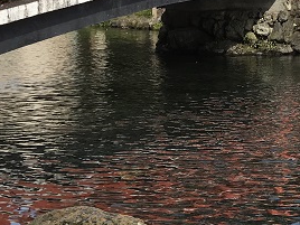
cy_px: 121
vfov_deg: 17.4
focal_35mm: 85
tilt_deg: -8.3
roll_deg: +2.3
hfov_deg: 22.8
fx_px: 737
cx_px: 230
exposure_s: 1/939
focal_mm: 3.99
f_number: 1.8
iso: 20
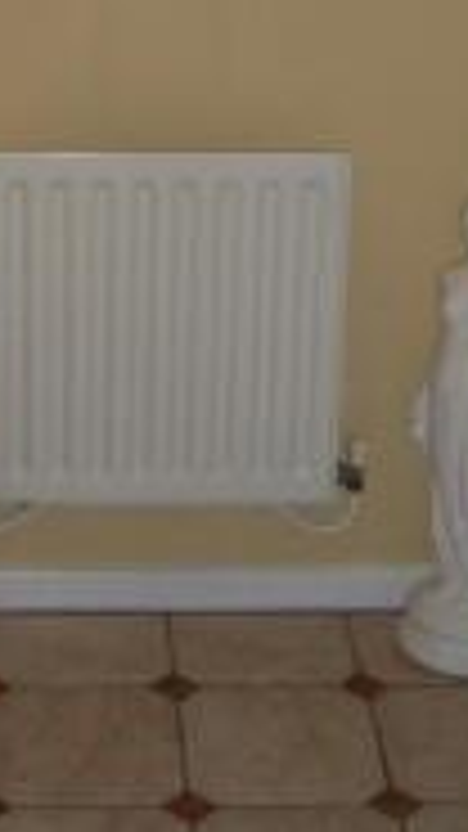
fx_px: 1986
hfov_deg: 13.3
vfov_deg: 22.9
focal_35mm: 90
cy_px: 34
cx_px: 45
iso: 80
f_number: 3.1
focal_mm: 6.3
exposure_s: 1/30
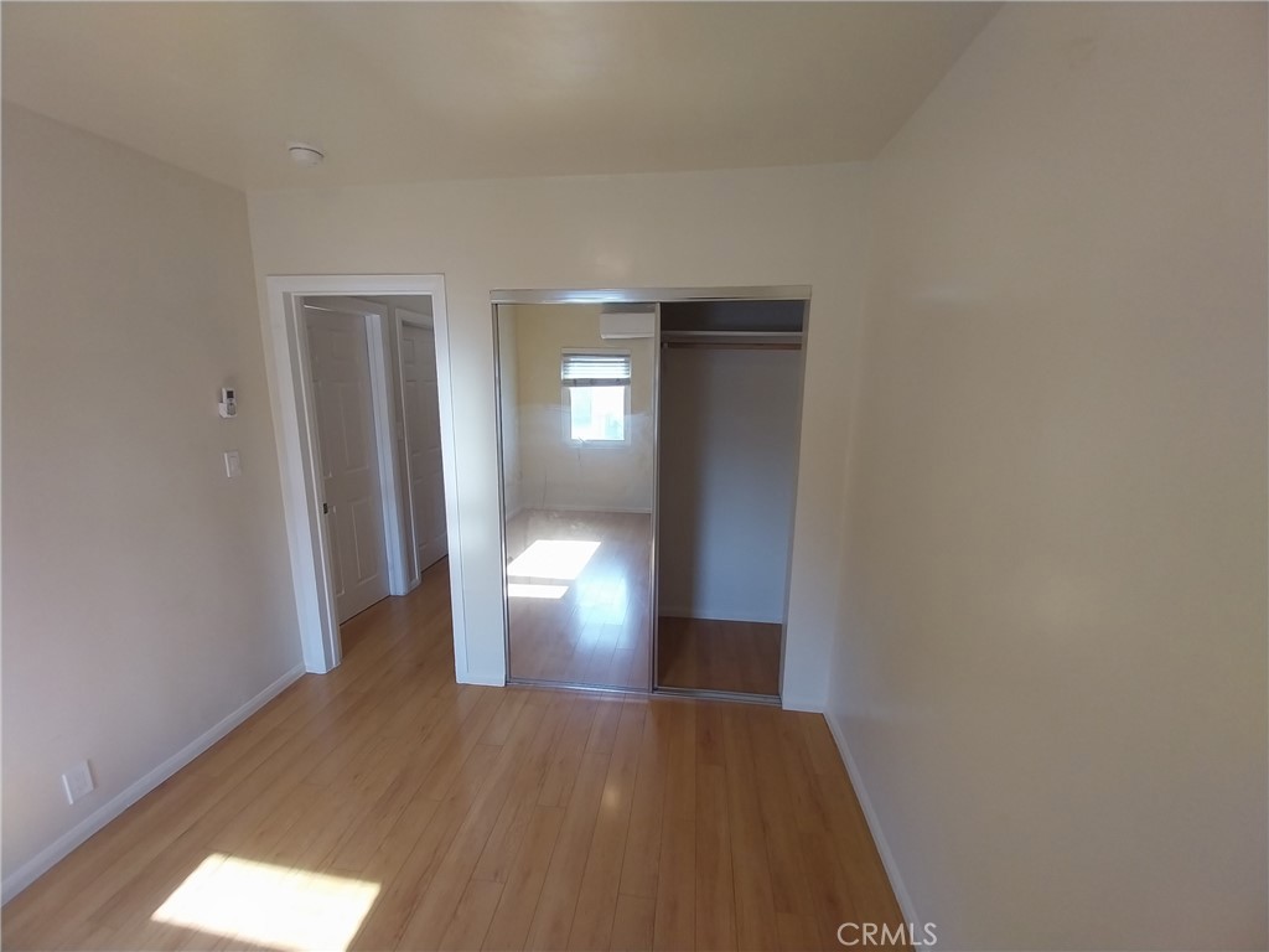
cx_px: 634
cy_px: 476
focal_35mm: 13
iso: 80
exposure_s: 1/50.1
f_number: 2.2
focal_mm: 1.13
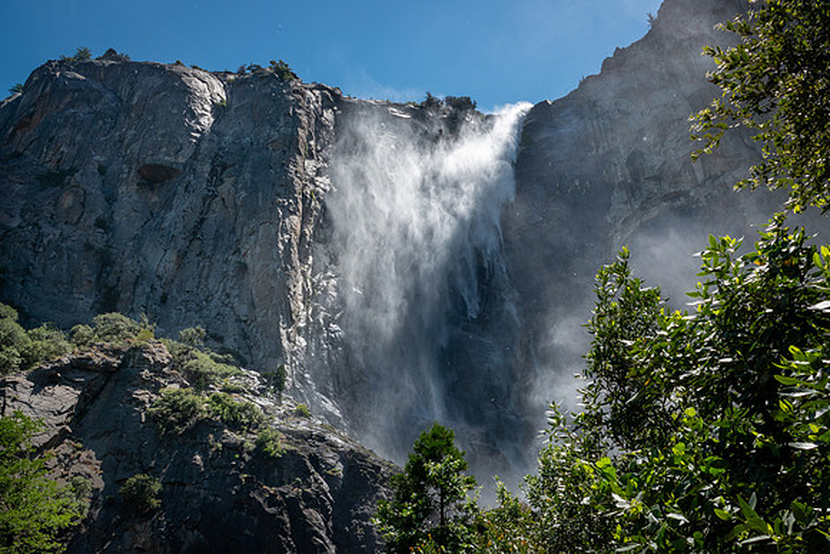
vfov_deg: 43.5
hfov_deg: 61.6
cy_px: 309
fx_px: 694
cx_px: 462
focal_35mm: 30
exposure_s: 1/250
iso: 100
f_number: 9
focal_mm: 9.99
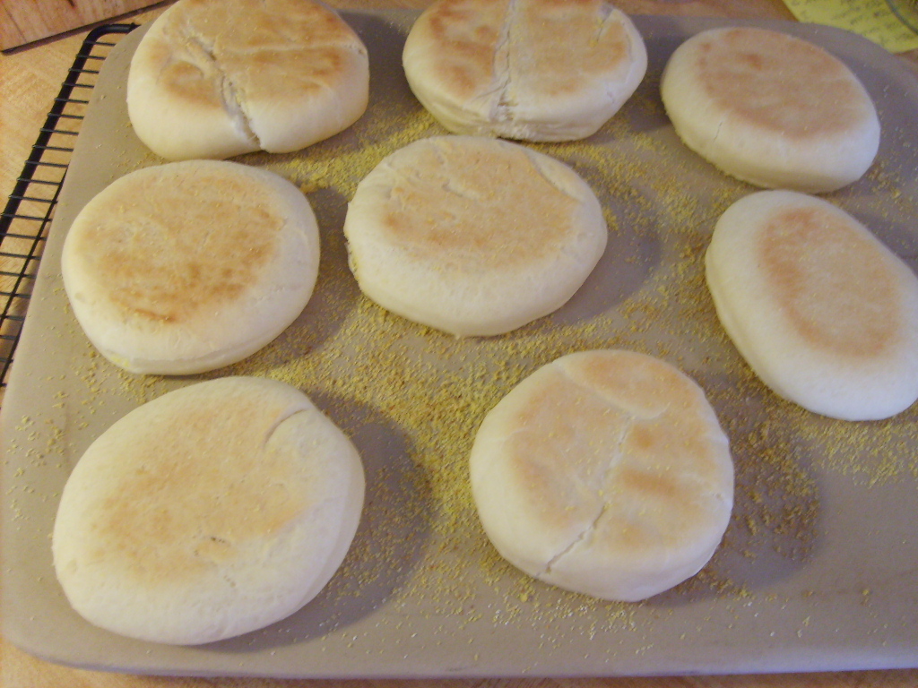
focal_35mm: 35
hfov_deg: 52.6
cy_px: 344
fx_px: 928
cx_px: 459
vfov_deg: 40.7
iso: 140
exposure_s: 1/8
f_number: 2.8
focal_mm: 5.8
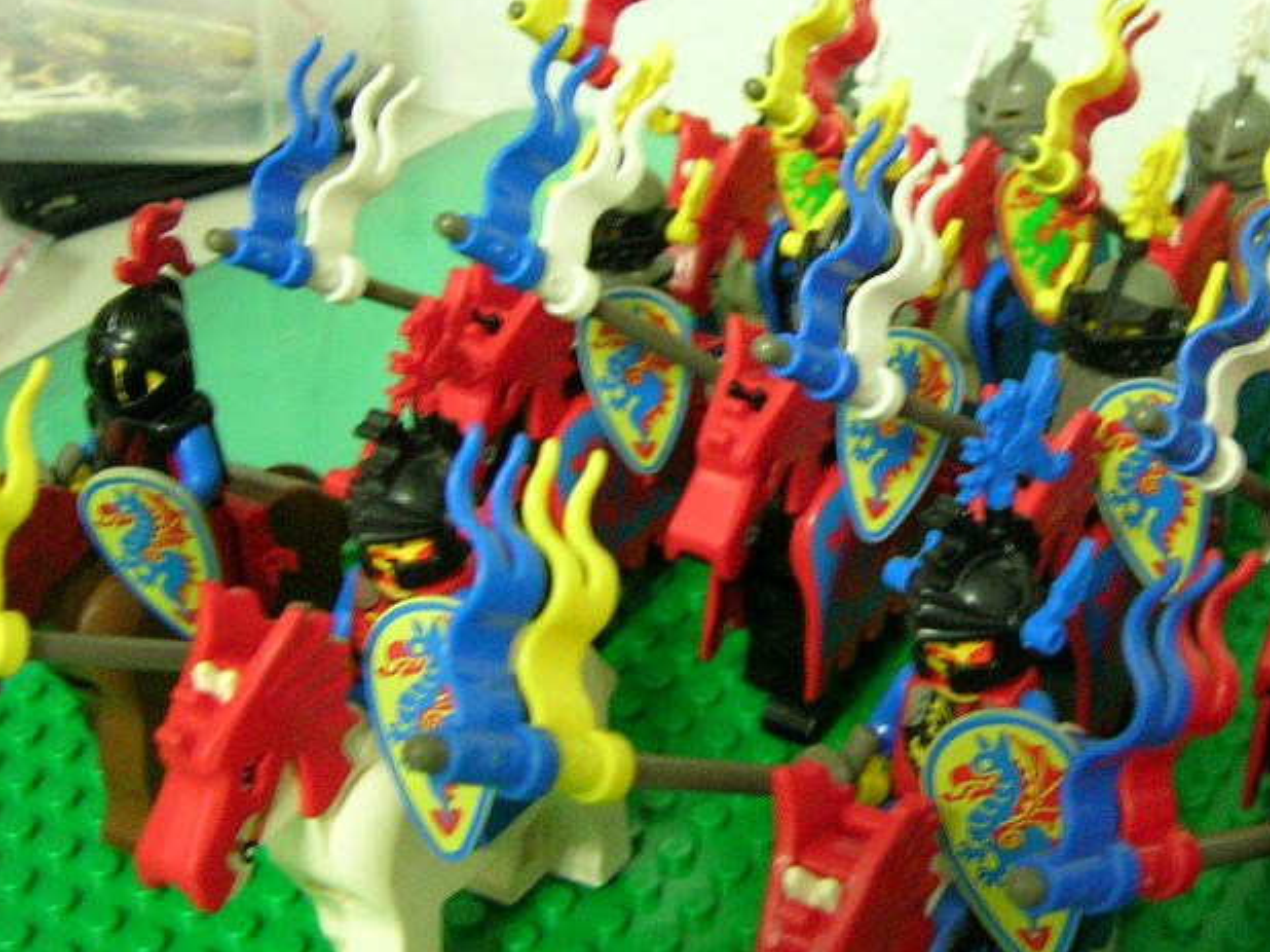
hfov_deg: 32.7
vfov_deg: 25.2
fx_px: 2127
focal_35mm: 58
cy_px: 444
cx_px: 921
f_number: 2.8
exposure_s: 1/3.3
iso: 200
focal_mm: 5.4
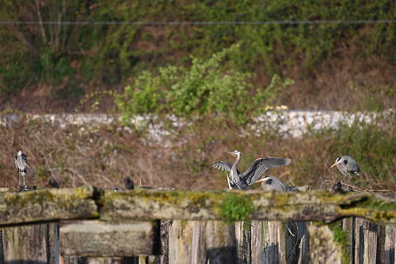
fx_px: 6601
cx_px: 198
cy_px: 132
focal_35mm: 600
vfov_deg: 2.3
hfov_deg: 3.4
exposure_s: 1/500
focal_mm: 600
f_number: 6.3
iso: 280
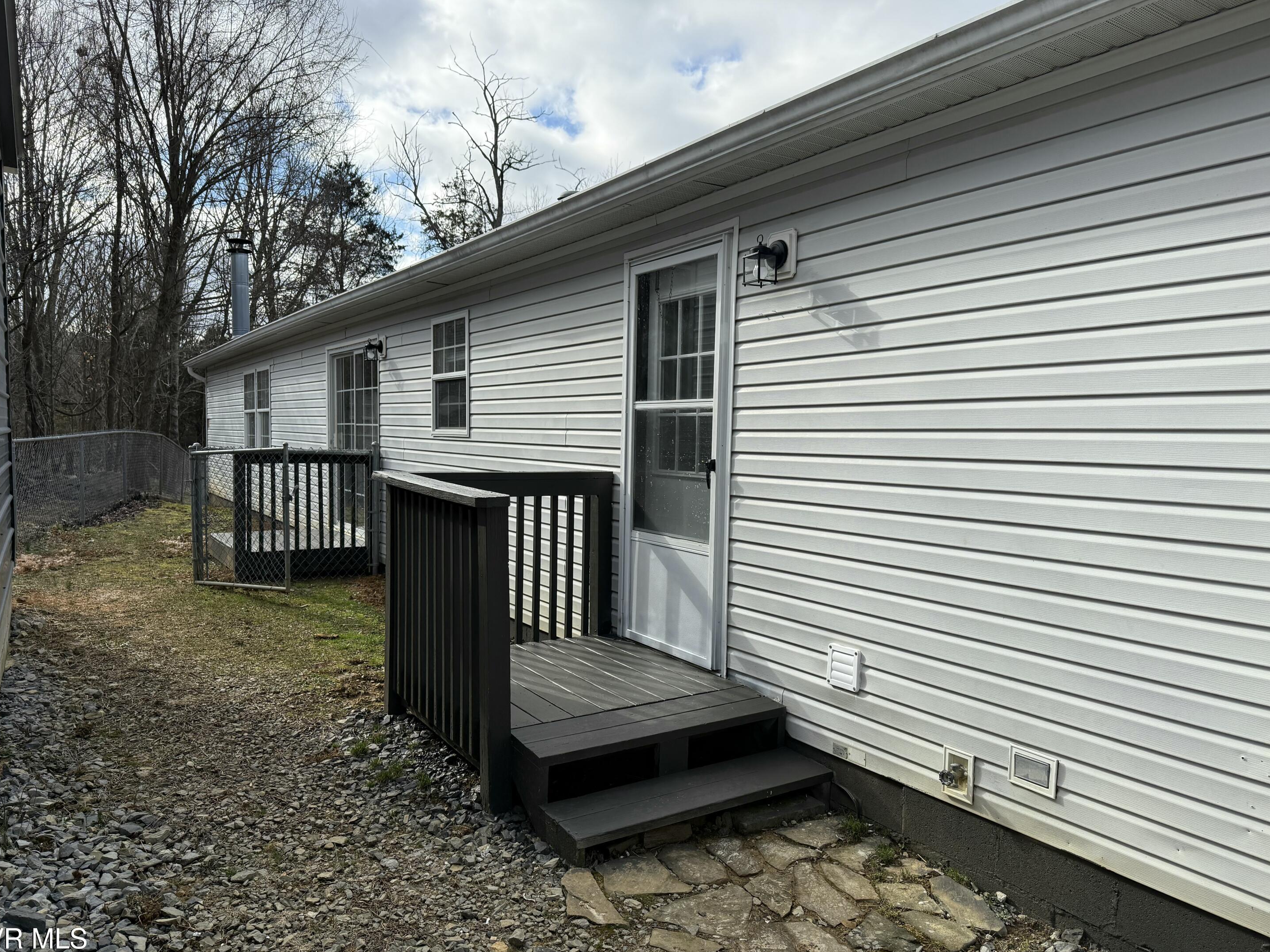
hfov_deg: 69.4
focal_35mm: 25
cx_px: 627
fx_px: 917
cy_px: 488
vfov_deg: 54.9
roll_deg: -1.4
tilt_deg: -3.4
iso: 100
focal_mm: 6.76
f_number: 1.78
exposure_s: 1/3279
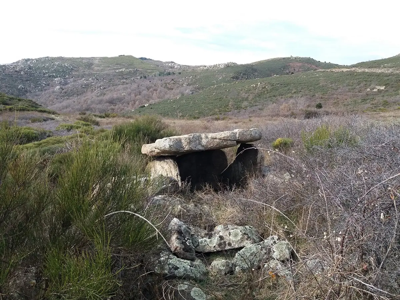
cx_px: 200
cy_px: 150
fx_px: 324
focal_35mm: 28
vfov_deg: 49.7
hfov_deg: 63.4
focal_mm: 3.7
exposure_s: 1/655
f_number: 1.9
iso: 64
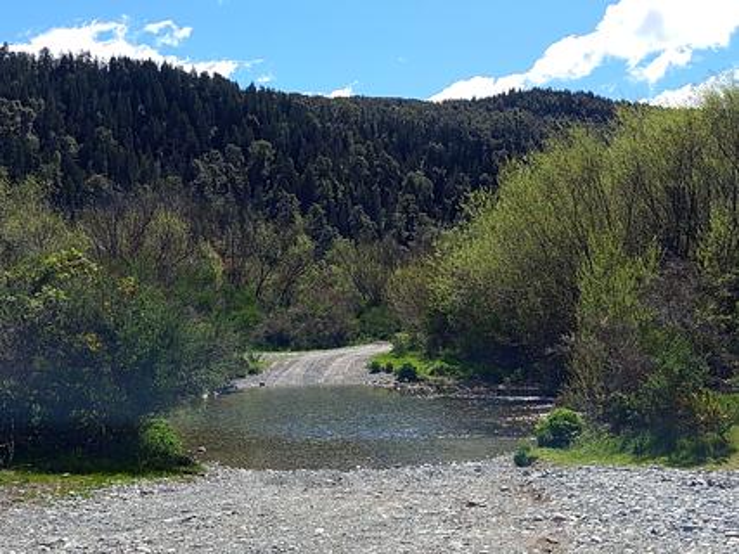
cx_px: 370
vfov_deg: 39.6
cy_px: 277
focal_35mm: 36
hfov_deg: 51.4
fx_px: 768
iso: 51
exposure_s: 1/843
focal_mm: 5.24
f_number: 1.7
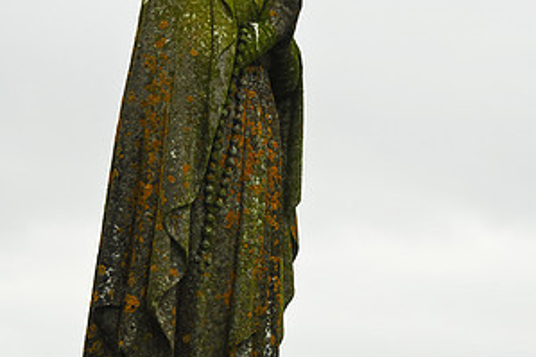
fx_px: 2693
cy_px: 181
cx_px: 268
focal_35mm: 181
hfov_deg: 11.4
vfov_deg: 7.6
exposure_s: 1/60
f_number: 6.3
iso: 100
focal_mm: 80
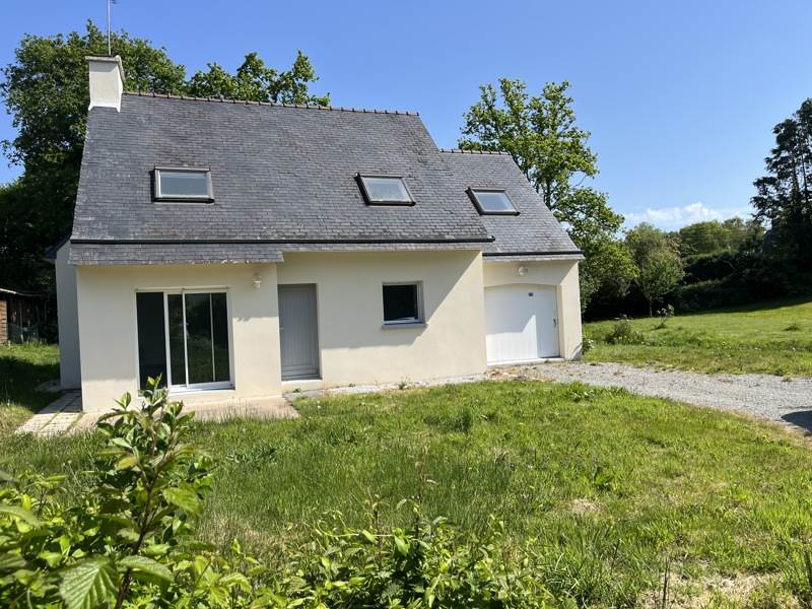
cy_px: 304
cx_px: 406
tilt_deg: +0.9
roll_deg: +3.0
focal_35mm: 26
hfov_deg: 67.3
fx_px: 610
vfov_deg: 53.1
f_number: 1.6
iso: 50
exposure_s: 1/2463
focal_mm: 5.1
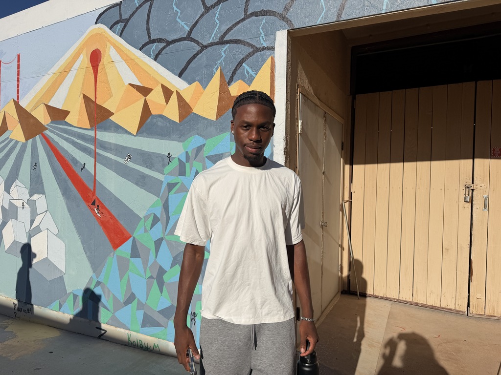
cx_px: 250
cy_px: 188
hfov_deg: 71.6
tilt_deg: -1.5
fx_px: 347
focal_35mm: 24
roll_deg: -1.1
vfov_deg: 56.8
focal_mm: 6.76
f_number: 1.78
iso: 80
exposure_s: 1/11905
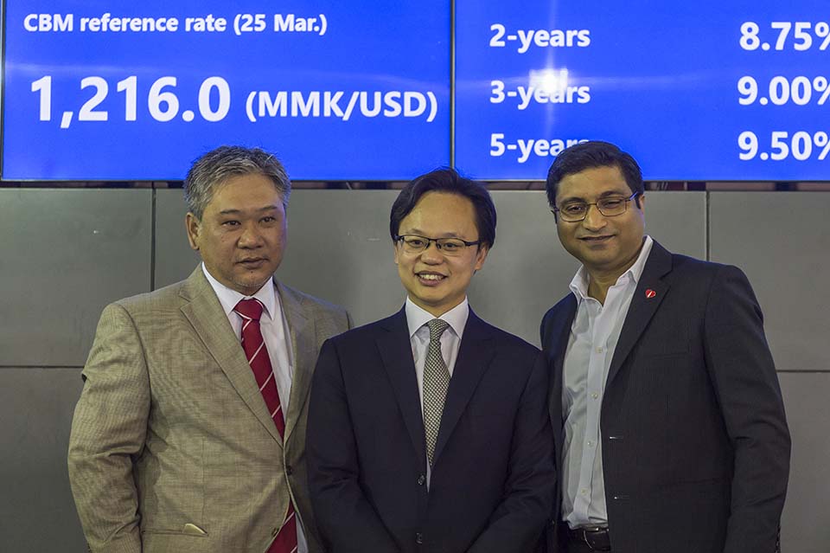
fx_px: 1613
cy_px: 276
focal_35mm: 70
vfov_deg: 19.4
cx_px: 415
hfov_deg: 28.9
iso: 1100
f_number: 4.5
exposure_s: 1/200
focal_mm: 70
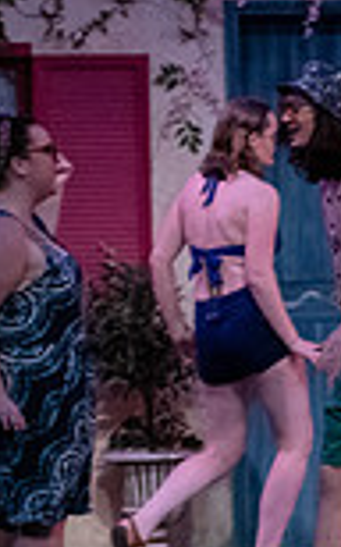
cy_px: 307
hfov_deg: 3.9
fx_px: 4856
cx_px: 987
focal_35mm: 326
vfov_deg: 6.4
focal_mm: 85
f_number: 3.2
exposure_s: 1/500
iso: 3200
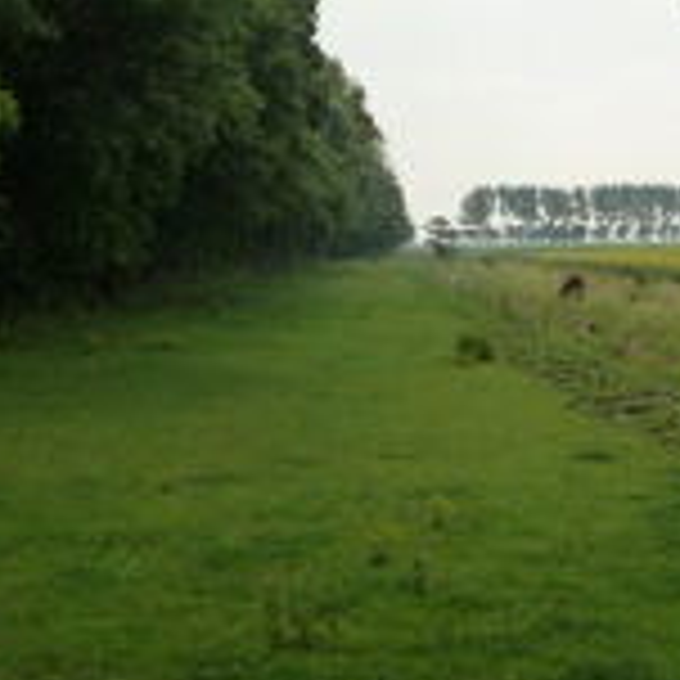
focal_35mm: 75
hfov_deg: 21.7
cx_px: 775
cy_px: 275
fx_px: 1667
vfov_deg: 23.0
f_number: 8
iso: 160
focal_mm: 5.3
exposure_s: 1/320
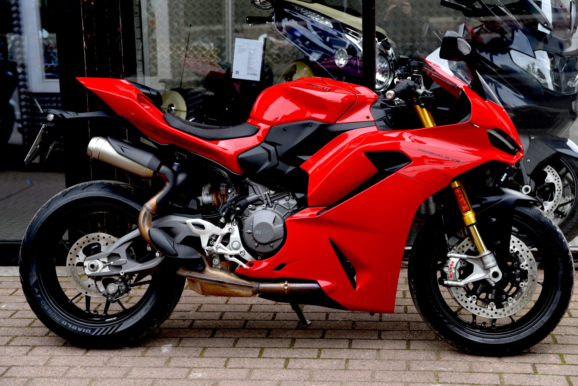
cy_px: 193
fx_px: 1124
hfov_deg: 28.8
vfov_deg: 19.5
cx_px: 289
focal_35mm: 70
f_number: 5
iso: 100
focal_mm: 70
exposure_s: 1/100
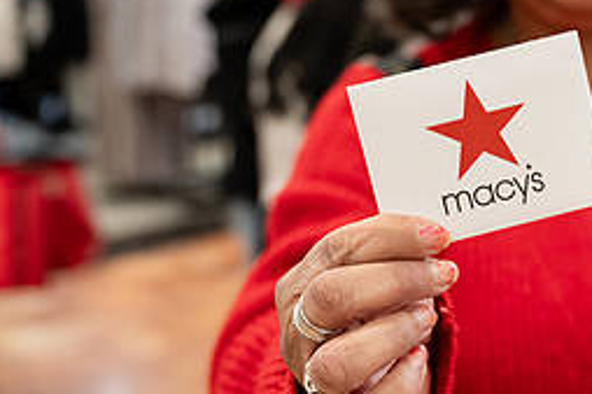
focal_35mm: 79
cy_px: 192
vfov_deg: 17.3
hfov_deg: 24.9
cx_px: 536
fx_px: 1298
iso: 1000
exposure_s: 1/160
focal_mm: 34.5
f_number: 3.2
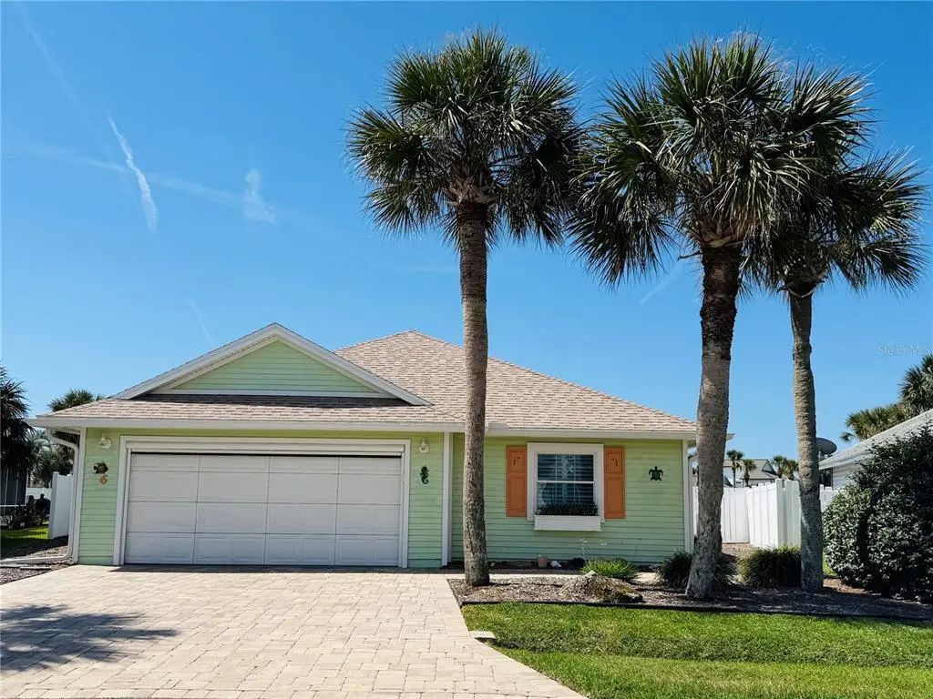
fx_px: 647
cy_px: 350
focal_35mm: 24
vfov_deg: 56.8
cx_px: 466
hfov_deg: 71.6
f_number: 1.78
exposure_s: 1/5714
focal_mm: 6.76
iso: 80
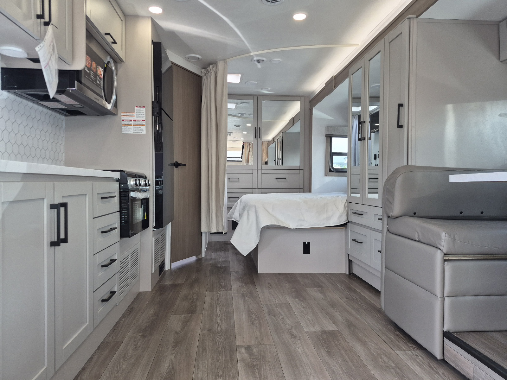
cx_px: 254
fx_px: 337
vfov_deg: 58.9
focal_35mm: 23
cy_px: 190
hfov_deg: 73.9
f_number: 1.8
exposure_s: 1/182
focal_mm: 5.4
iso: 125
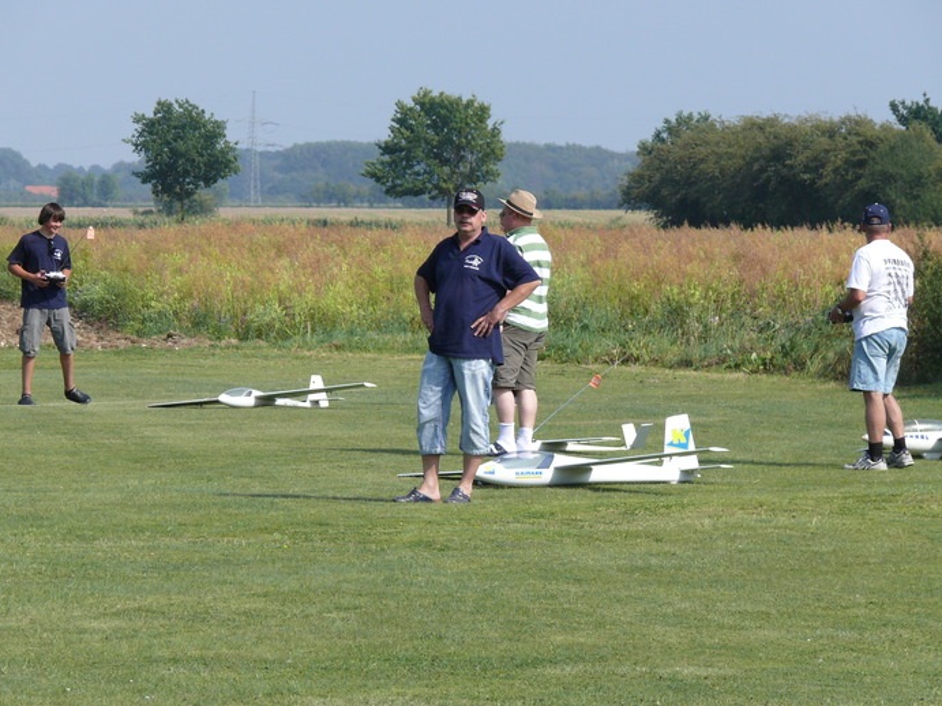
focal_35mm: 242
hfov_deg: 8.2
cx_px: 449
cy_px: 330
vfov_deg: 6.1
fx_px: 6584
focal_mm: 44.2
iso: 100
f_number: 4.5
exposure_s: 1/800
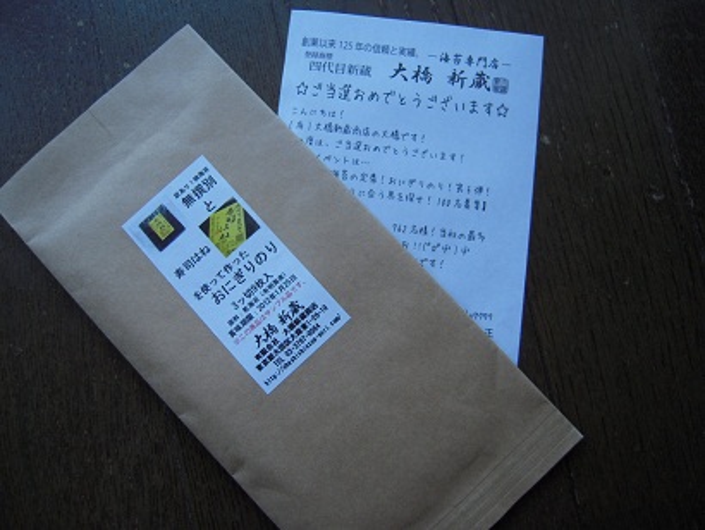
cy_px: 265
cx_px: 352
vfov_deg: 49.8
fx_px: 571
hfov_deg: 63.4
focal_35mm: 28
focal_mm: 5
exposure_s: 1/50
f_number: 2.7
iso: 100
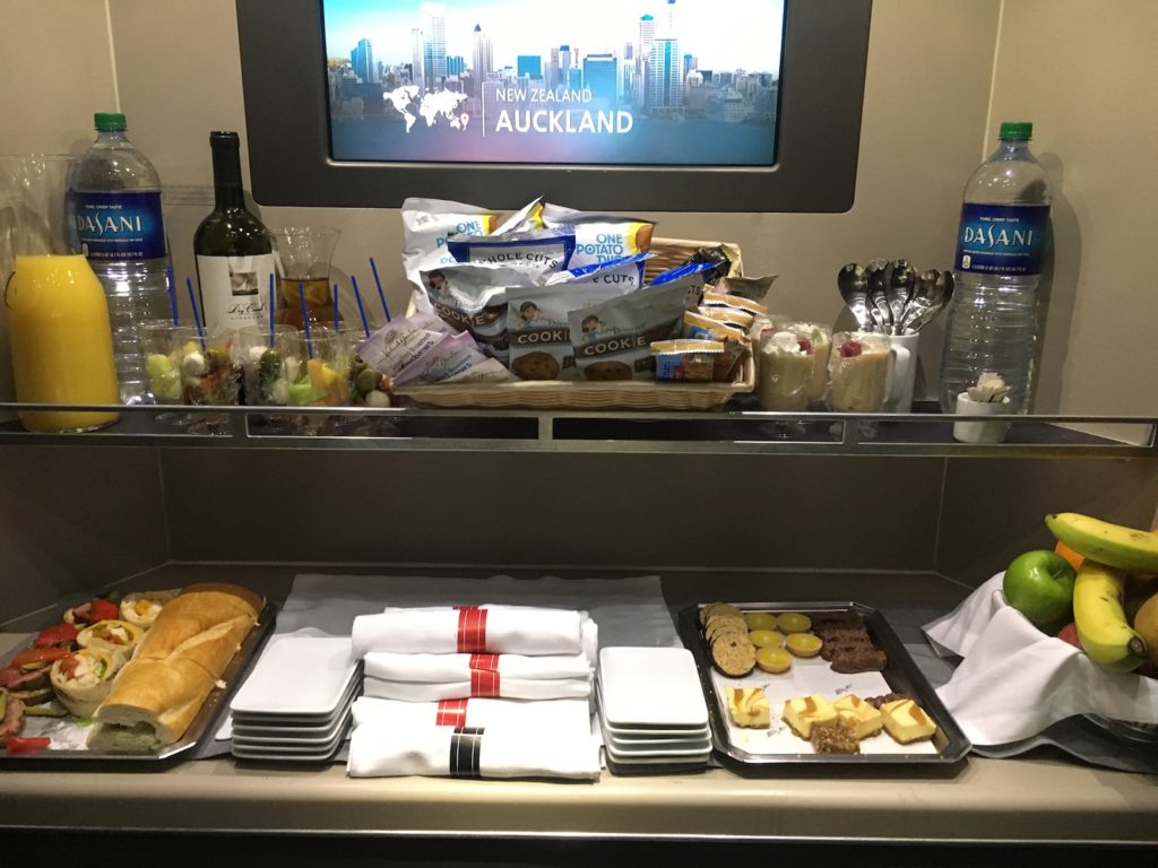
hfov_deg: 61.7
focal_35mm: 29
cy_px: 434
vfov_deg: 48.2
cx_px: 579
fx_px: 970
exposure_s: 1/20
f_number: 2.2
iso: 200
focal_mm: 4.15
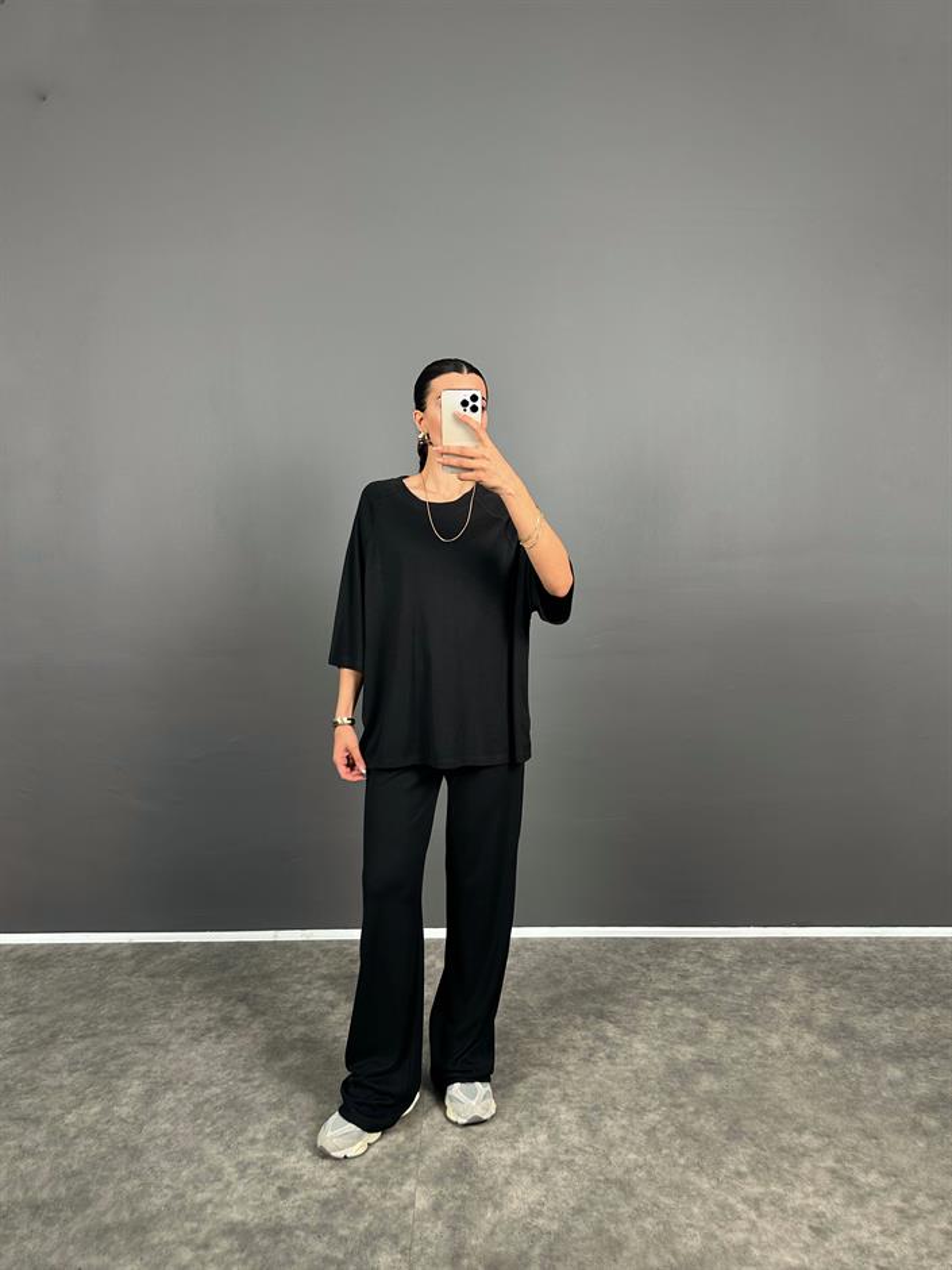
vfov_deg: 71.6
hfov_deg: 56.8
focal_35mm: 24
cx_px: 476
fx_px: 880
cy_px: 635
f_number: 1.78
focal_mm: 6.86
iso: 125
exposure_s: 1/121
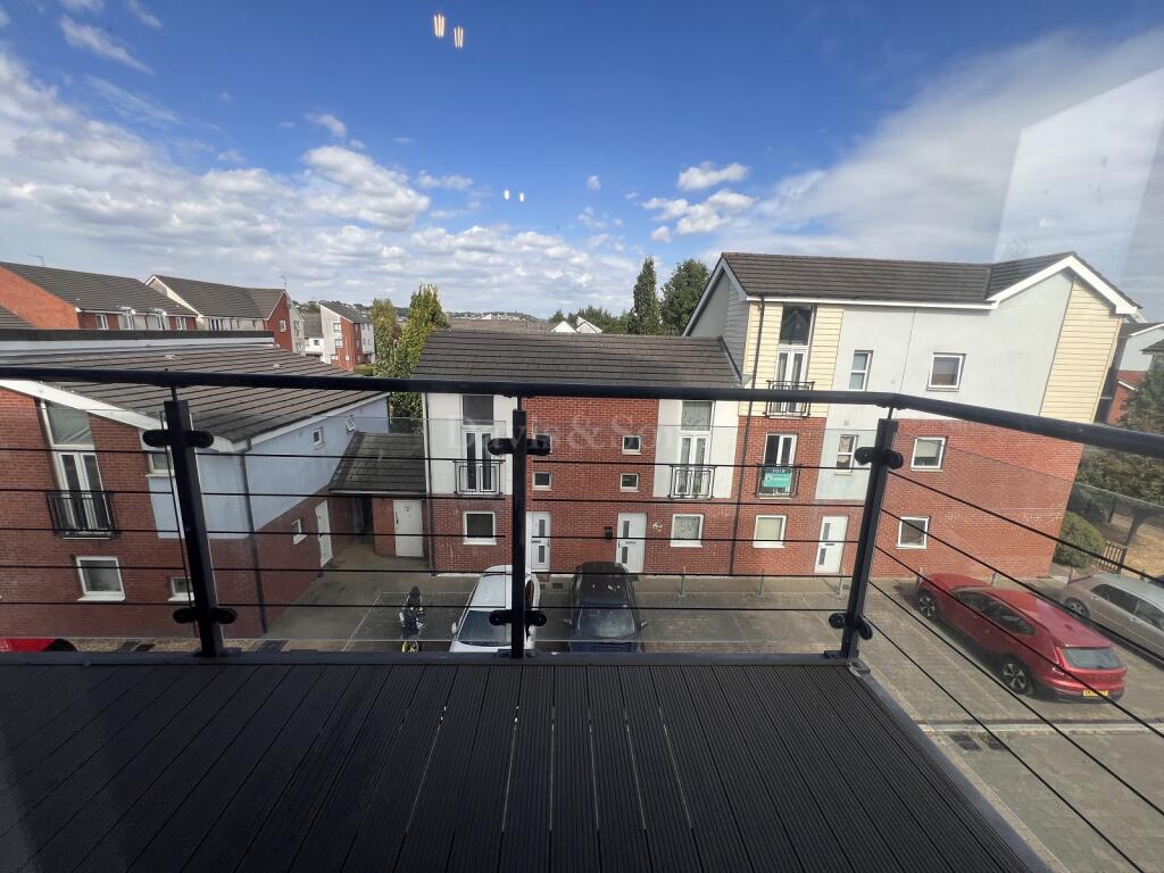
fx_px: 437
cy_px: 436
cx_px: 582
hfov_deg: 106.2
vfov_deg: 89.9
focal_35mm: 13
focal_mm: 1.57
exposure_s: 1/911
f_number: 1.8
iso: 32
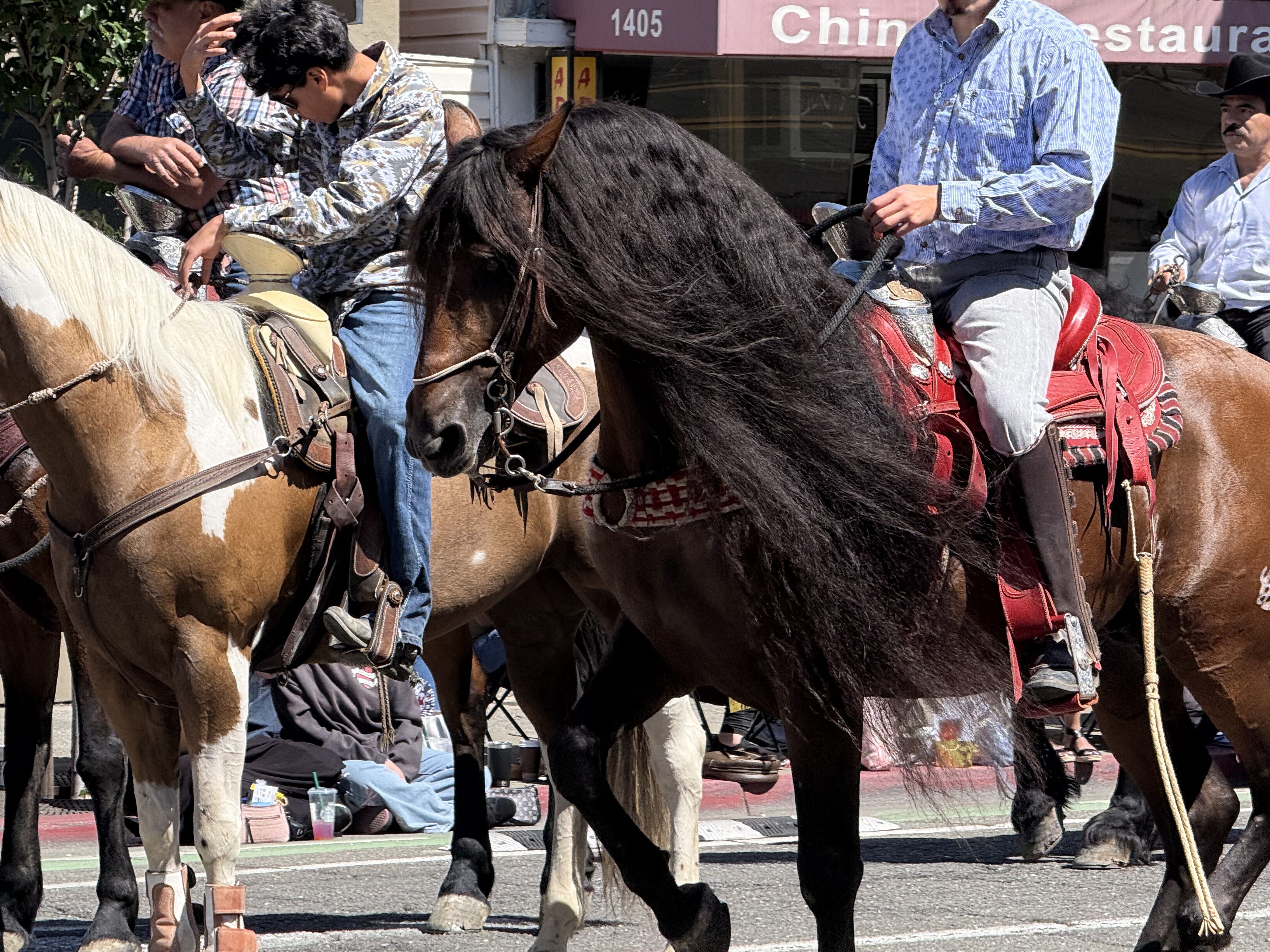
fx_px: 5430
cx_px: 545
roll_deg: +0.0
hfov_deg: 13.3
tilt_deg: +0.4
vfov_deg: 10.0
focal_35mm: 148
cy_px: 387
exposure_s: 1/2024
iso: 64
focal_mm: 15.66
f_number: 2.8
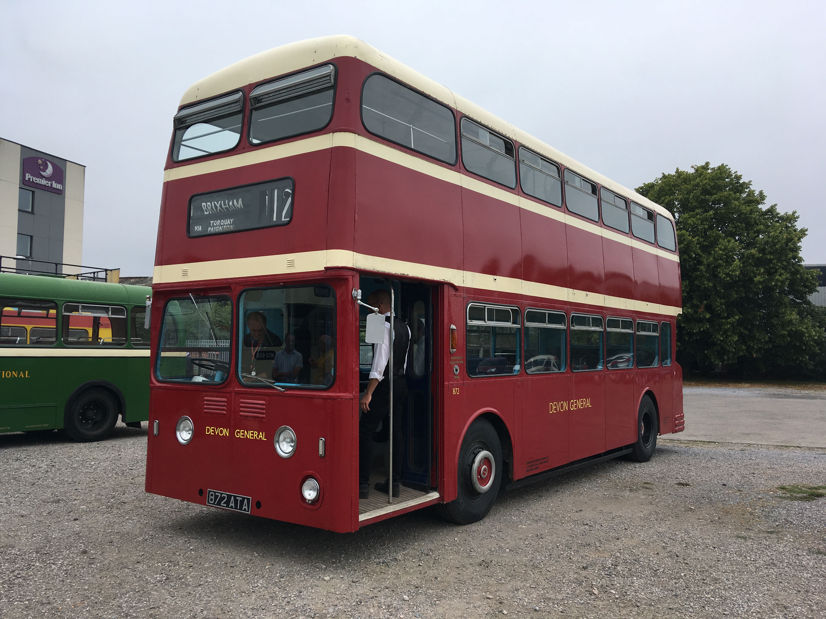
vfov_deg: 48.2
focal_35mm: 29
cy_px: 310
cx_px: 413
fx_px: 692
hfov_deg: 61.7
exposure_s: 1/663
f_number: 2.2
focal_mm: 4.15
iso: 25
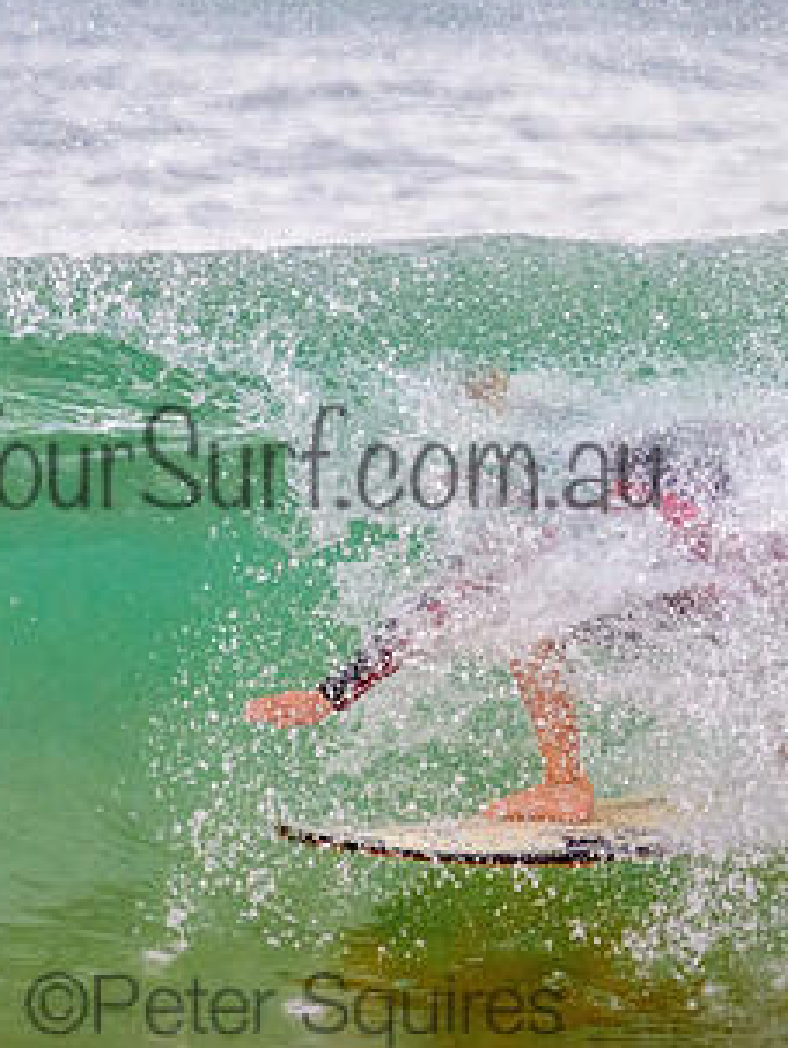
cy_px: 192
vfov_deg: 1.0
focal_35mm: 1996
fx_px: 60497
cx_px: 294
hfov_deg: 0.7
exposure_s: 1/2000
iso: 1600
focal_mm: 800
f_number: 11
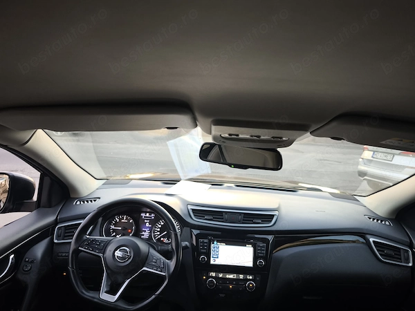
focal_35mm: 23
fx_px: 276
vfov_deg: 58.9
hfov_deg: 73.9
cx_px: 208
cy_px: 156
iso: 250
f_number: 1.6
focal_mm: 6.57
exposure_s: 1/50.1
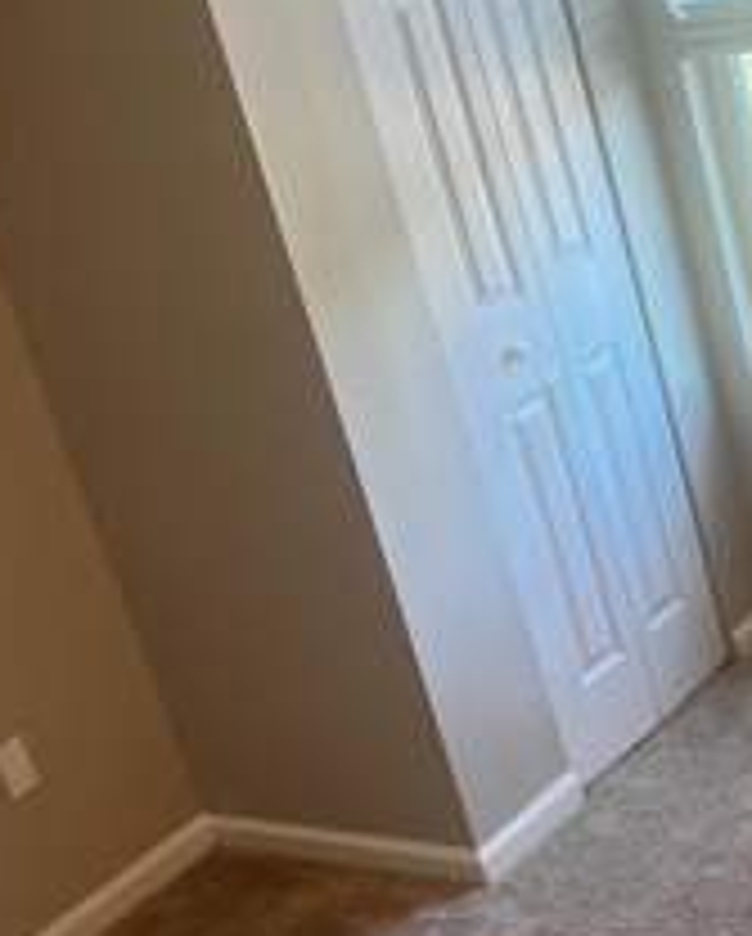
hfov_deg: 19.0
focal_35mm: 78
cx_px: 806
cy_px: 666
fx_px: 2165
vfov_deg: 24.2
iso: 125
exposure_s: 1/120
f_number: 1.5
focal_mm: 5.7
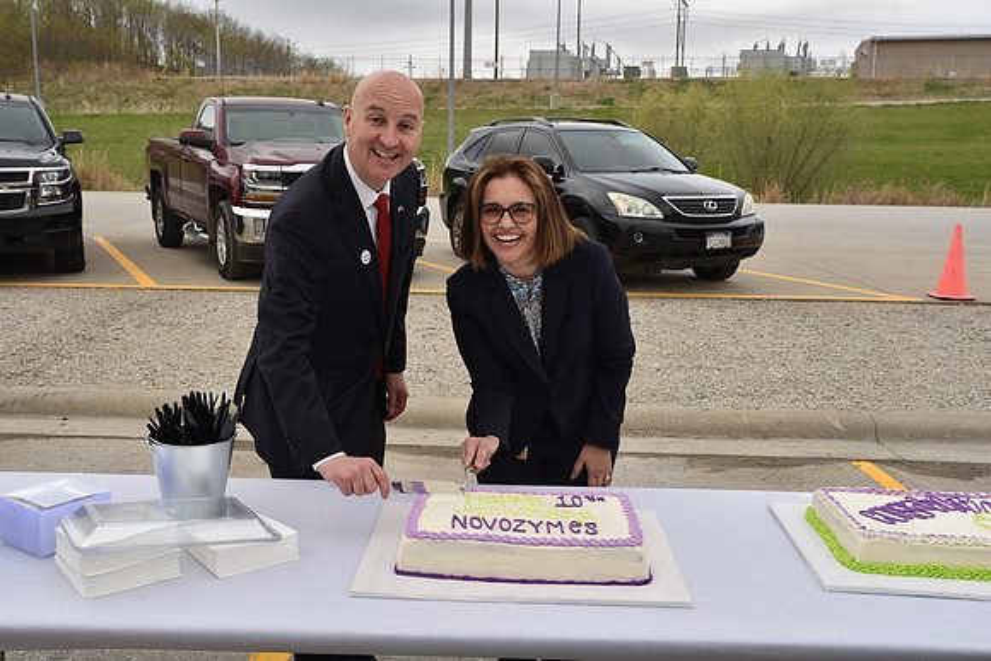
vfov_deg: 37.9
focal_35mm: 35
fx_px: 964
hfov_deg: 54.4
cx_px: 496
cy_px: 330
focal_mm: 35
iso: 100
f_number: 9
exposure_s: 1/200
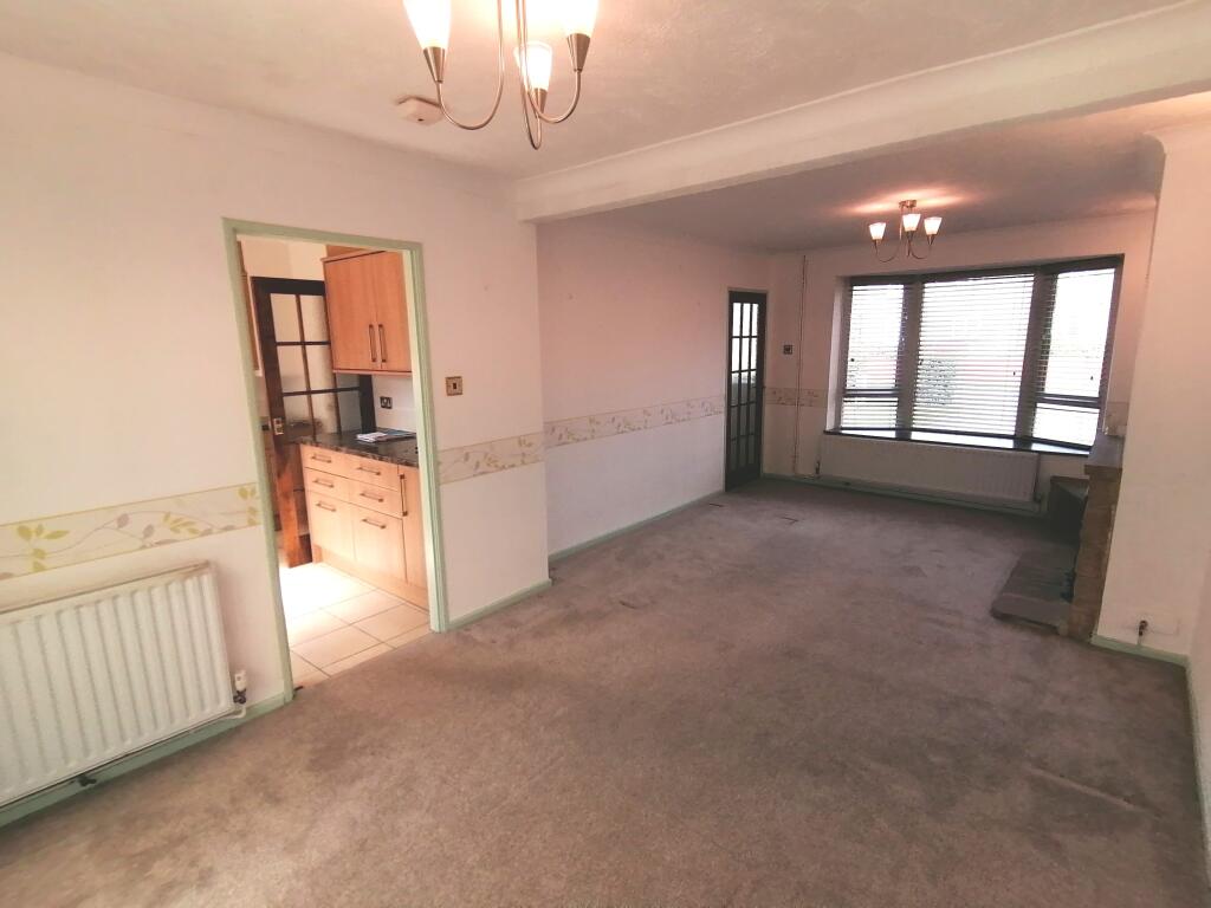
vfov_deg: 74.7
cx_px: 606
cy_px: 454
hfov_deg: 91.0
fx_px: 595
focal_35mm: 17
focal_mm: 2.7
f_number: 2.4
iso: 50
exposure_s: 1/170
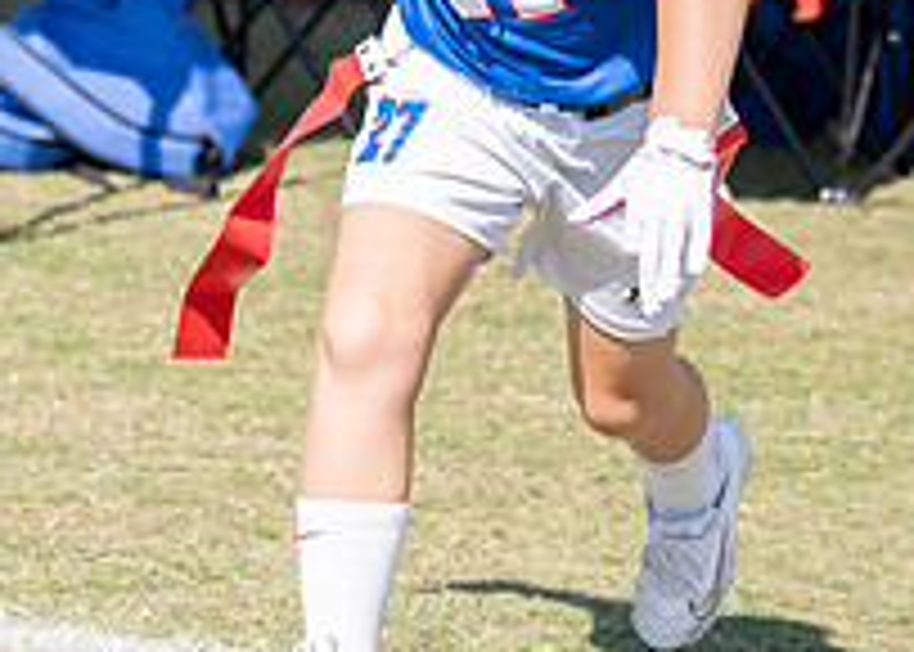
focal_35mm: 250
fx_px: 6490
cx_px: 382
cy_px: -120
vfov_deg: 5.7
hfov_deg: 8.1
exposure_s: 1/1600
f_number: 2.8
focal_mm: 70
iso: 100
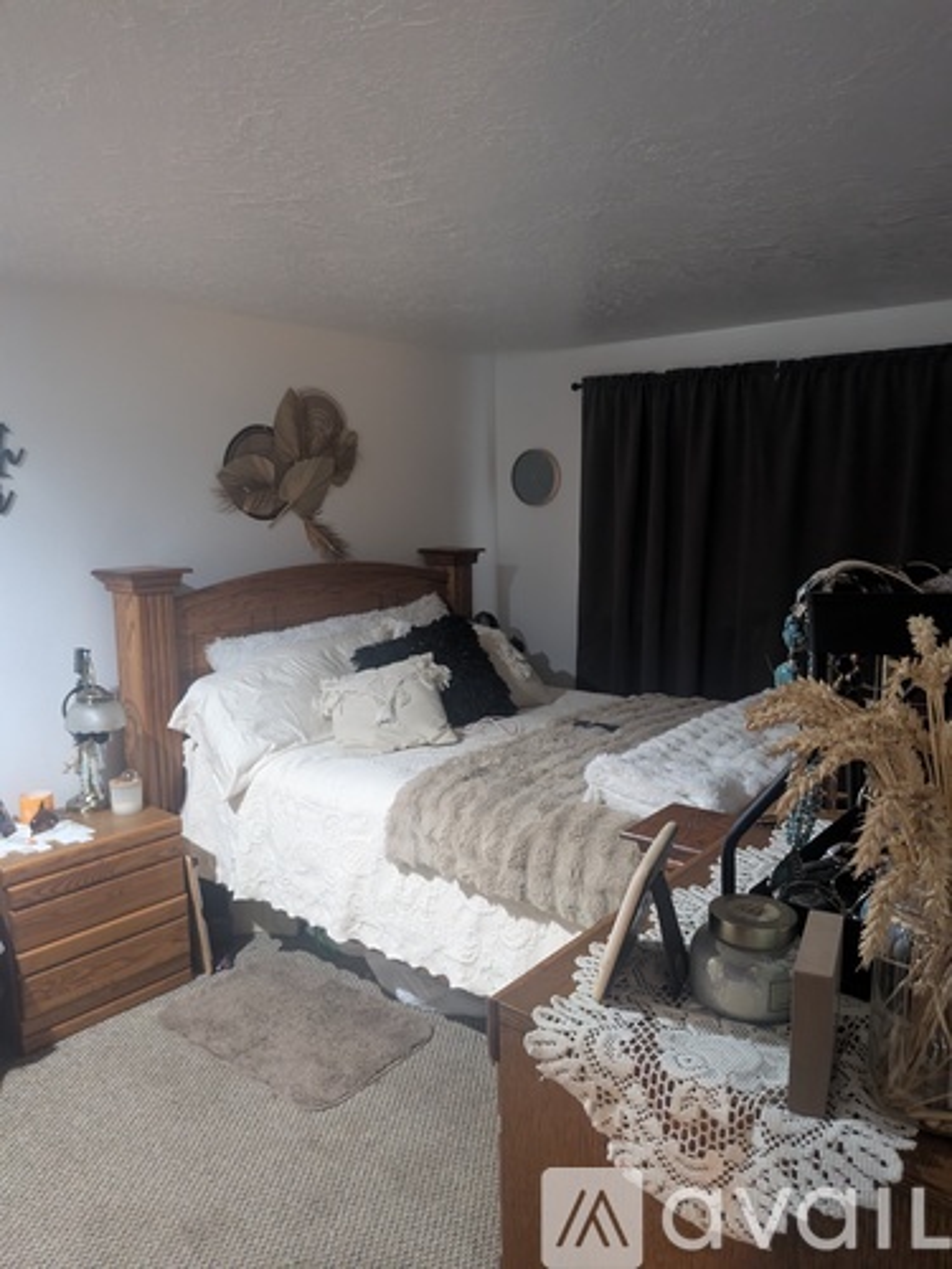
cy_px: 634
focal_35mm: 24
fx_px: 880
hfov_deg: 56.8
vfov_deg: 71.6
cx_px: 476
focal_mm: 4.53
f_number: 1.7
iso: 677
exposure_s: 1/24
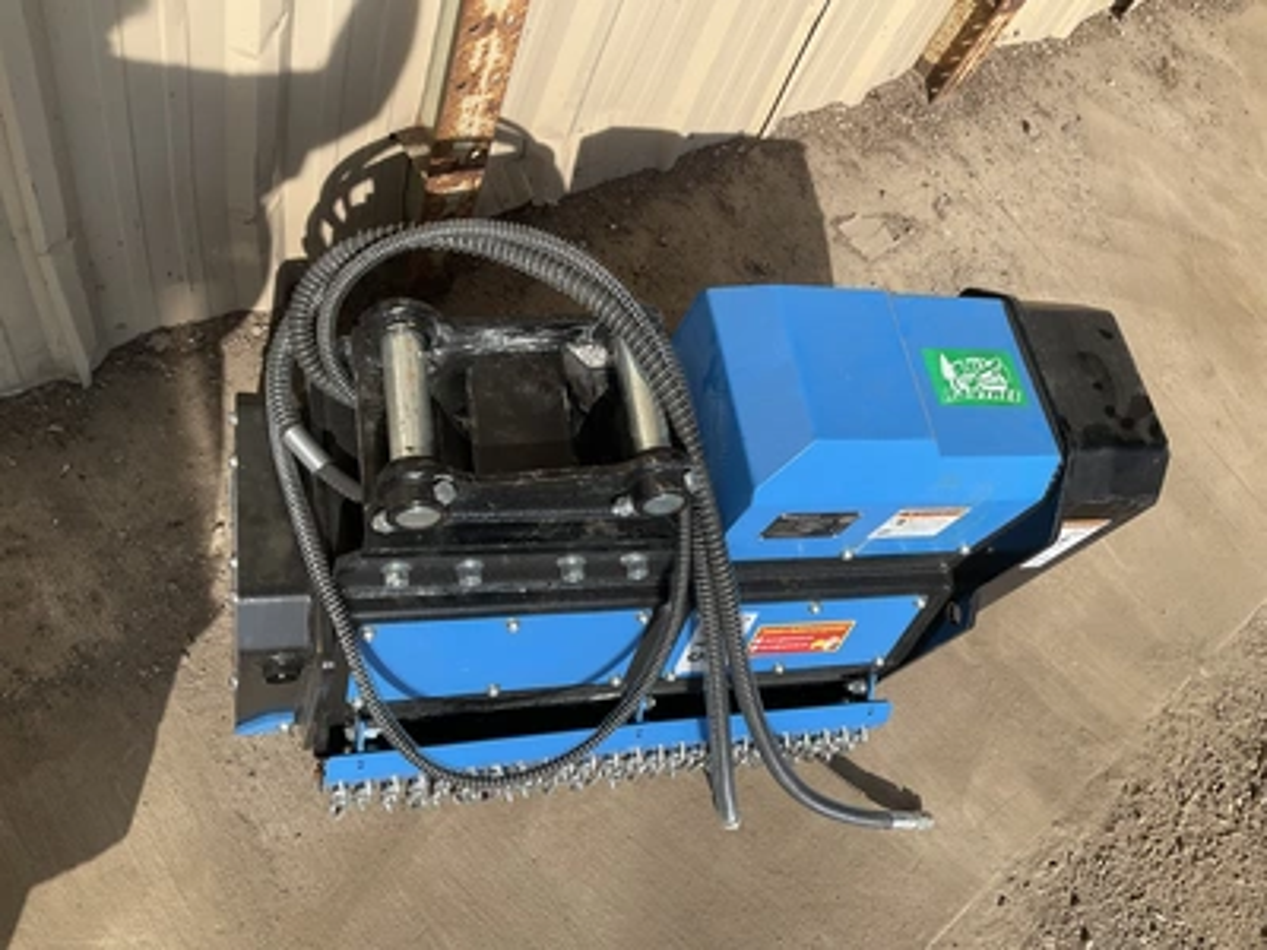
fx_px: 1061
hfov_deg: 61.7
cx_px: 634
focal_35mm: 29
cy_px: 475
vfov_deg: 48.2
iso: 25
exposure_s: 1/1534
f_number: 1.8
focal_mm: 3
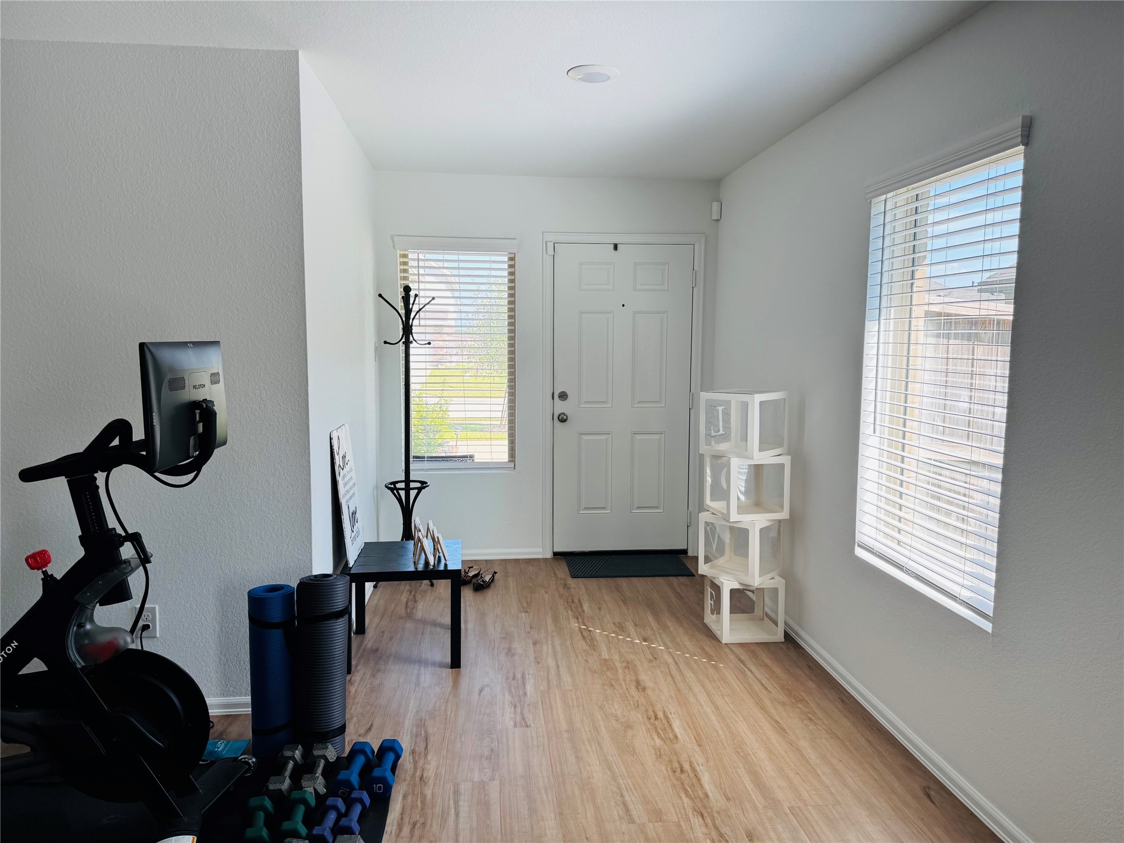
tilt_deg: -6.9
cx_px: 562
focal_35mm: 24
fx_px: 779
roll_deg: -0.6
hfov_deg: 71.6
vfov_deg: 56.8
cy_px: 422
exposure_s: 1/249
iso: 80
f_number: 1.78
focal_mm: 6.76
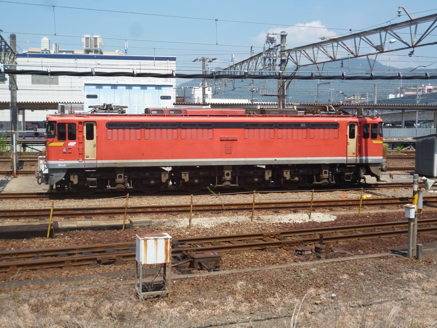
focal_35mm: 44
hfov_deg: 42.9
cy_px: 159
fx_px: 556
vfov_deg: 32.9
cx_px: 206
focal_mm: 7.3
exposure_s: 1/640
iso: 100
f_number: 3.7
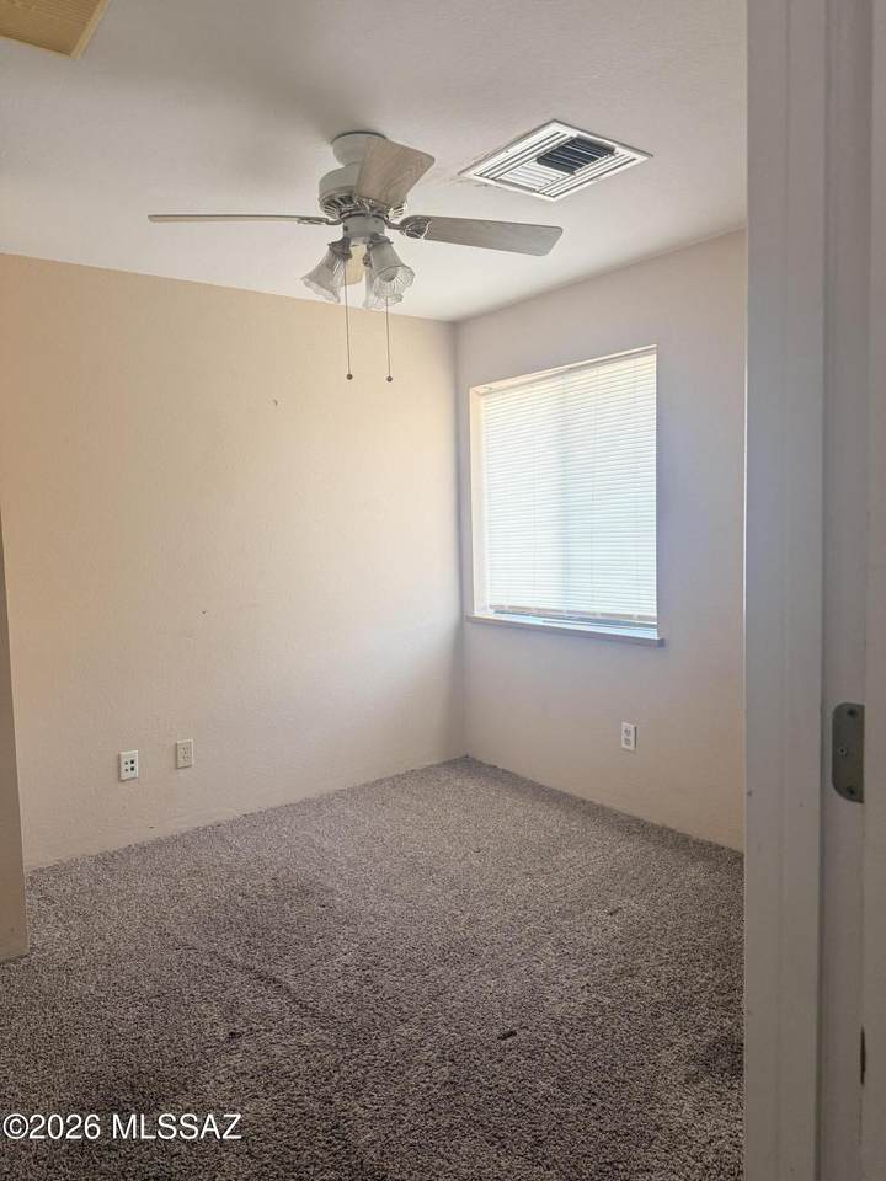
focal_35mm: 24
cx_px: 443
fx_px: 819
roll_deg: +2.5
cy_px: 590
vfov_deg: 71.6
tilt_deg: -4.1
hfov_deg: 56.8
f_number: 1.78
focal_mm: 6.76
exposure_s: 1/120
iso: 200
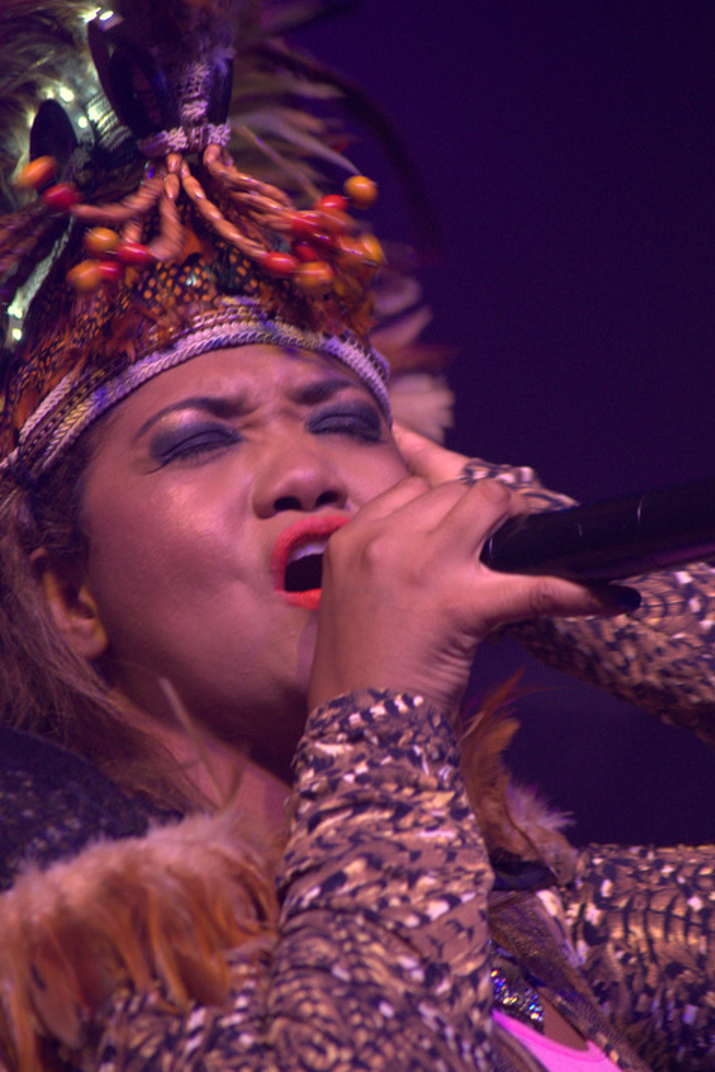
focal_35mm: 296
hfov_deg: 4.7
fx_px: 8799
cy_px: 541
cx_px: 357
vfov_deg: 7.0
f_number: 4.8
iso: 2500
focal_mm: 195
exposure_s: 1/100
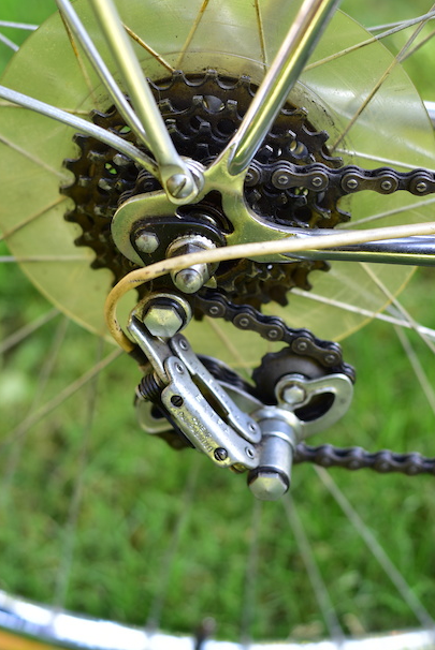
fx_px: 1194
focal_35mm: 66
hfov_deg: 20.6
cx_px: 215
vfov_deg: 30.5
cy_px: 316
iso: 400
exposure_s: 1/160
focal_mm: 50
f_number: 3.2
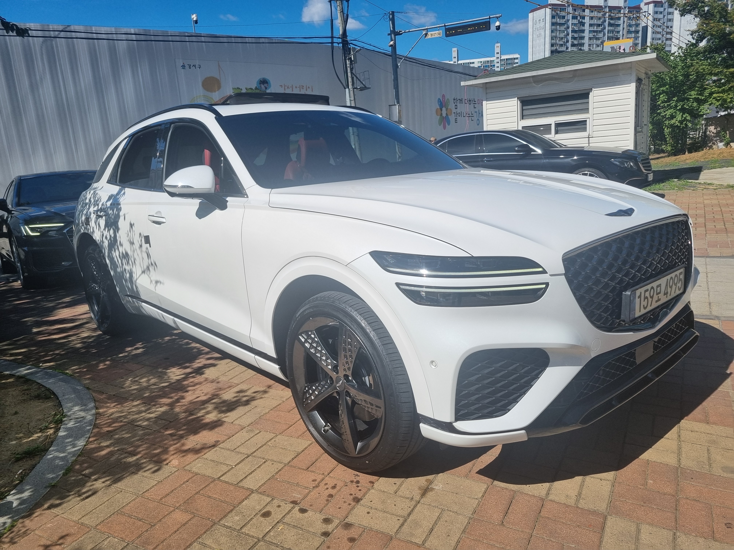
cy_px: 275
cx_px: 367
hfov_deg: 67.3
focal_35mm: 26
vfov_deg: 53.1
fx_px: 551
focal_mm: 5.4
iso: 50
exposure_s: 1/6288
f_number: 1.8
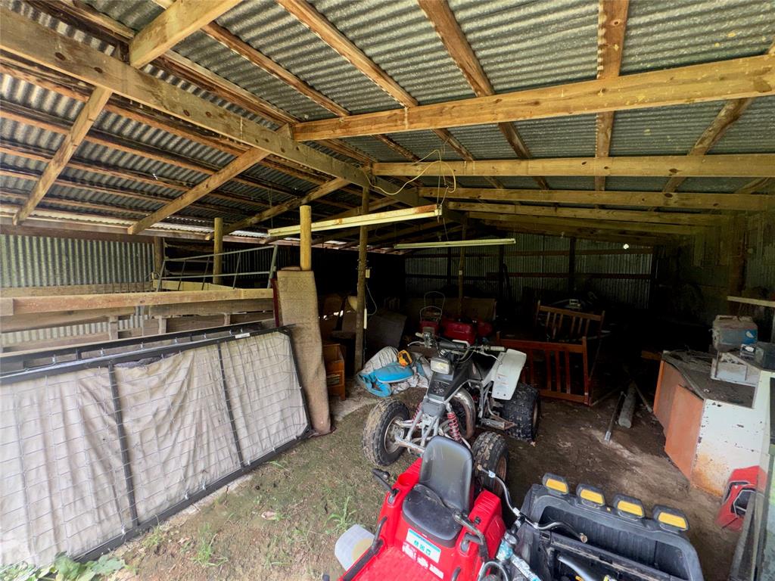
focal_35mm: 14
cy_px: 290
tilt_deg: -5.2
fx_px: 313
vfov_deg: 85.7
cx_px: 388
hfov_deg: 102.1
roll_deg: -0.3
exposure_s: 1/122
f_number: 2.2
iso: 50
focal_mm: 2.22
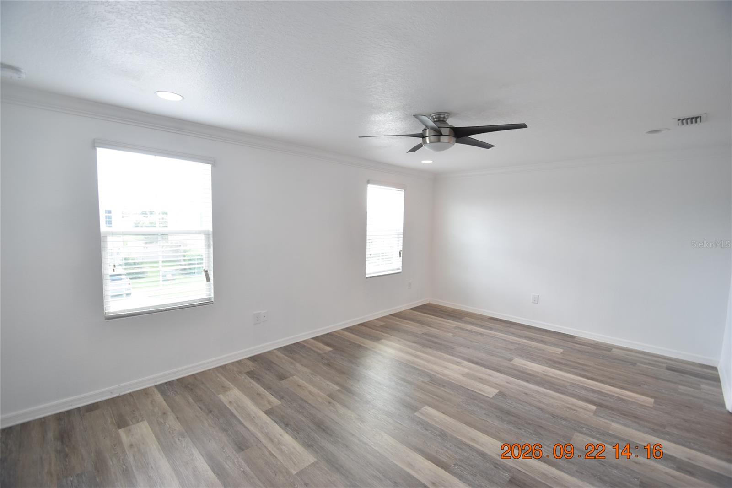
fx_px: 305
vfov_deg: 77.3
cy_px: 244
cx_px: 366
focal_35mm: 15
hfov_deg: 100.4
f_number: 4
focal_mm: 10
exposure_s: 1/60
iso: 400
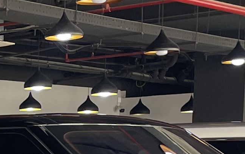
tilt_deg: -6.8
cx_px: -264
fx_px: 1149
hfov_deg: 11.0
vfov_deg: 7.2
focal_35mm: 172
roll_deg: +1.4
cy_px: 354
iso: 50
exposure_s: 1/121
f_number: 1.6
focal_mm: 4.2
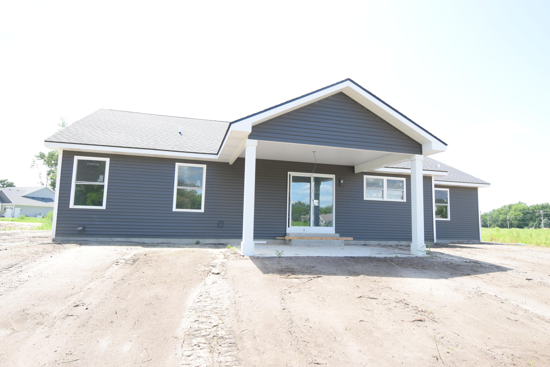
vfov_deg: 59.5
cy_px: 184
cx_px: 275
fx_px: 321
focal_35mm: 21
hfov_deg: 81.2
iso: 250
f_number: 5.6
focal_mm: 14
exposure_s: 1/250
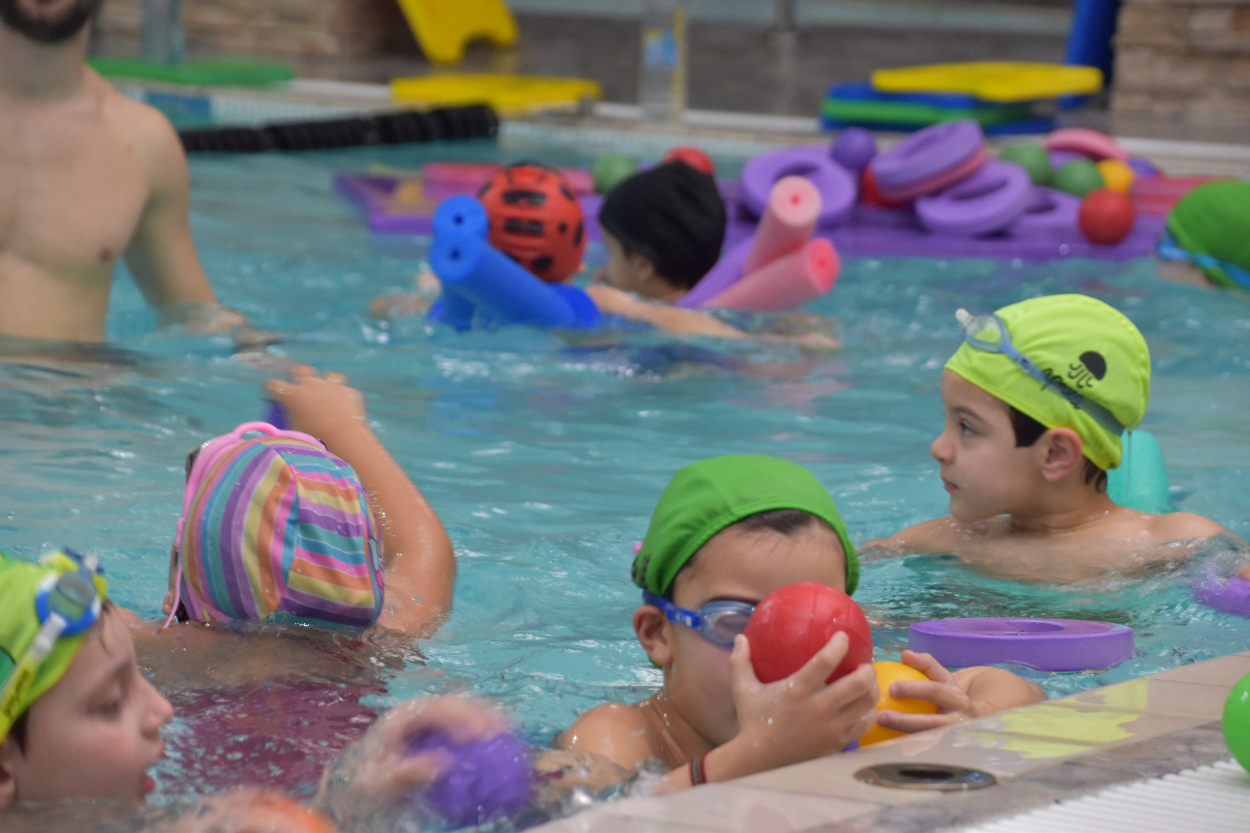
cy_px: 416
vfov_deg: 9.1
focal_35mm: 150
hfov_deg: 13.7
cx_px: 625
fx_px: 5208
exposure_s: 1/60
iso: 560
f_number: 5.6
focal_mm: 100
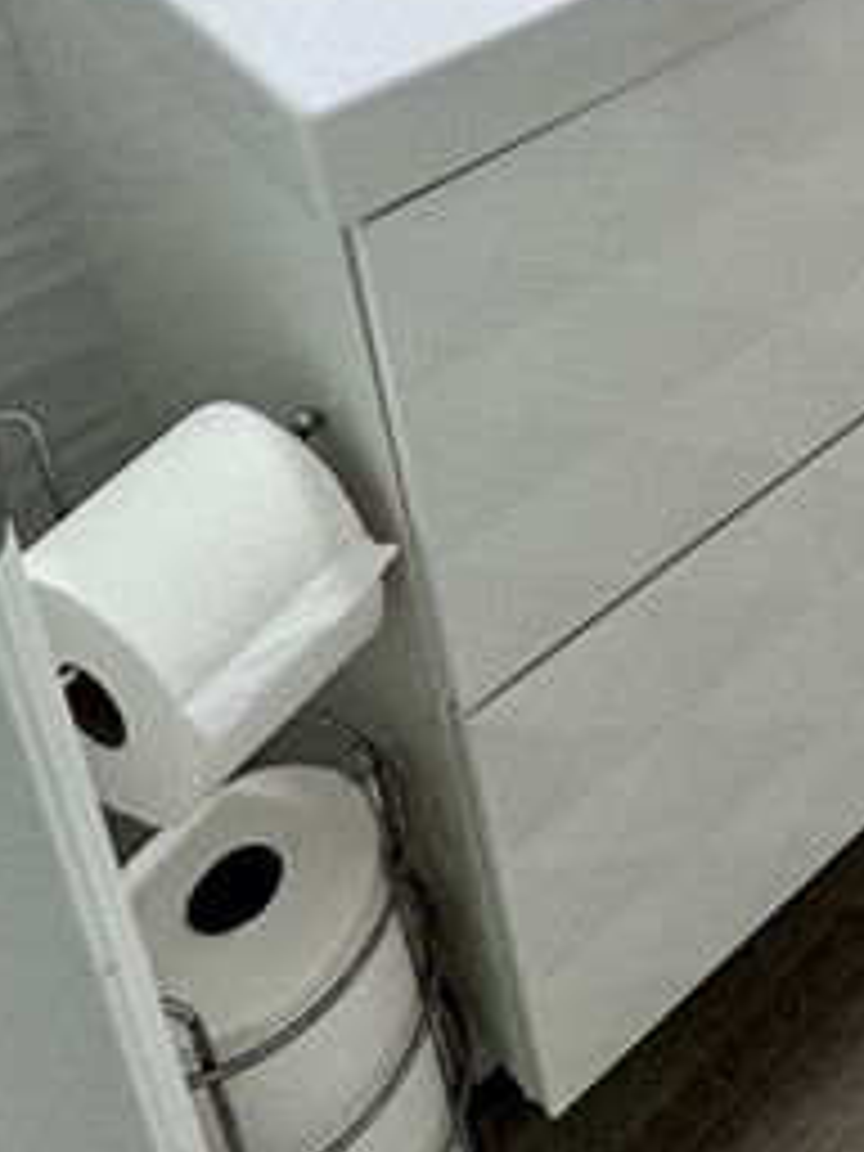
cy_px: -464
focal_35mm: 56
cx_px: 1310
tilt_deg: -18.1
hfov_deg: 21.6
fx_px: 1864
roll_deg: +2.2
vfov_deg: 27.0
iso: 100
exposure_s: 1/120
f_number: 2.2
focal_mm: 2.22
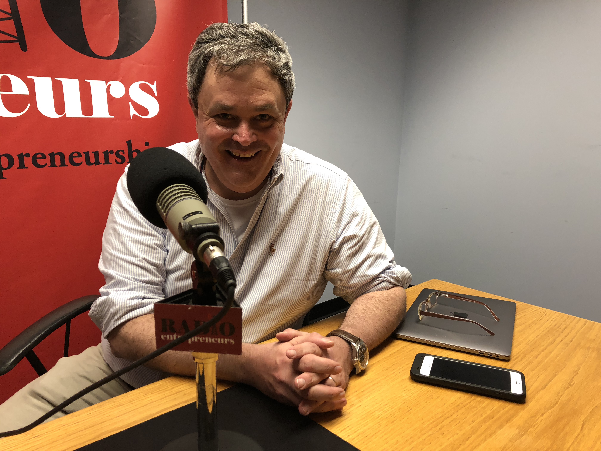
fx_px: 486
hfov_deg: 63.4
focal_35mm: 28
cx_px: 300
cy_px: 226
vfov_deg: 49.7
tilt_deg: -11.7
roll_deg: -0.5
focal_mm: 4
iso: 160
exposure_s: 1/60
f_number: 1.8
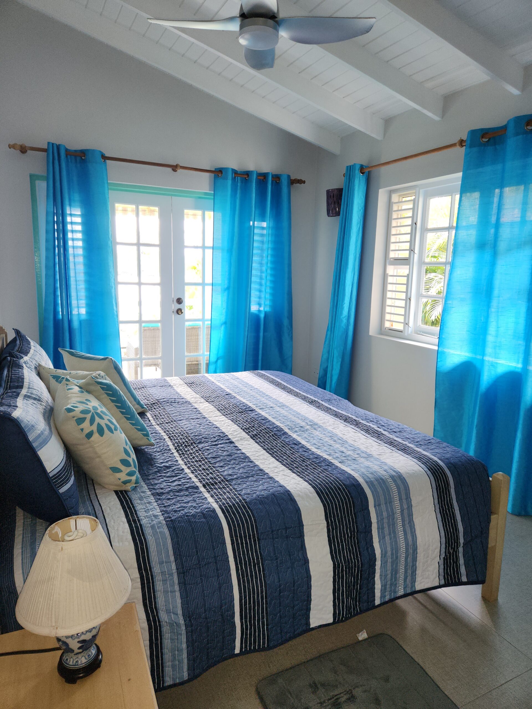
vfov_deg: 73.9
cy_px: 354
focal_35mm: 23
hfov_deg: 58.9
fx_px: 471
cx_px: 266
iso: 50
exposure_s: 1/50
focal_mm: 5.4
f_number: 1.8
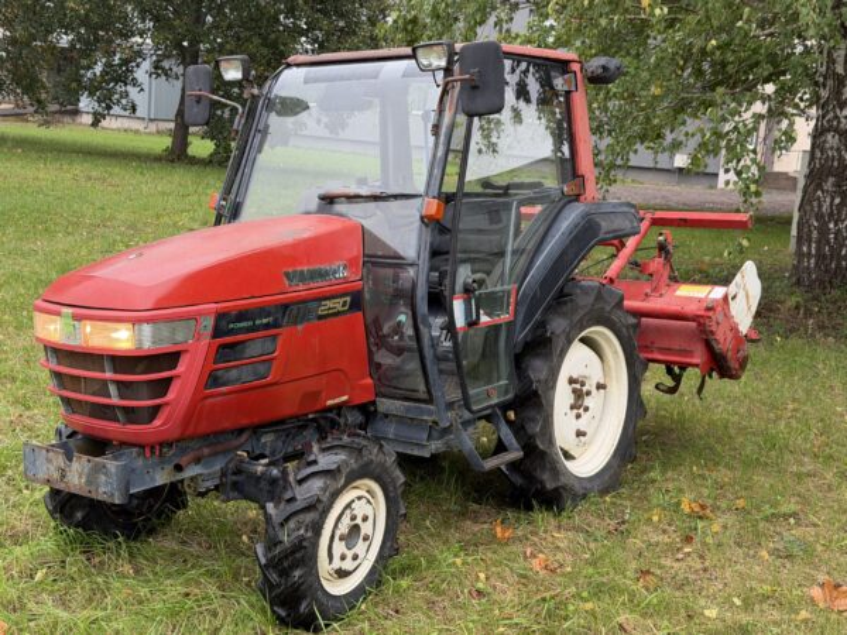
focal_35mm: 48
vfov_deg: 30.3
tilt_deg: -9.4
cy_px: 318
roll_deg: -5.4
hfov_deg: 39.7
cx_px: 424
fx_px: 1174
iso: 64
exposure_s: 1/126
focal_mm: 6.76
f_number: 1.78
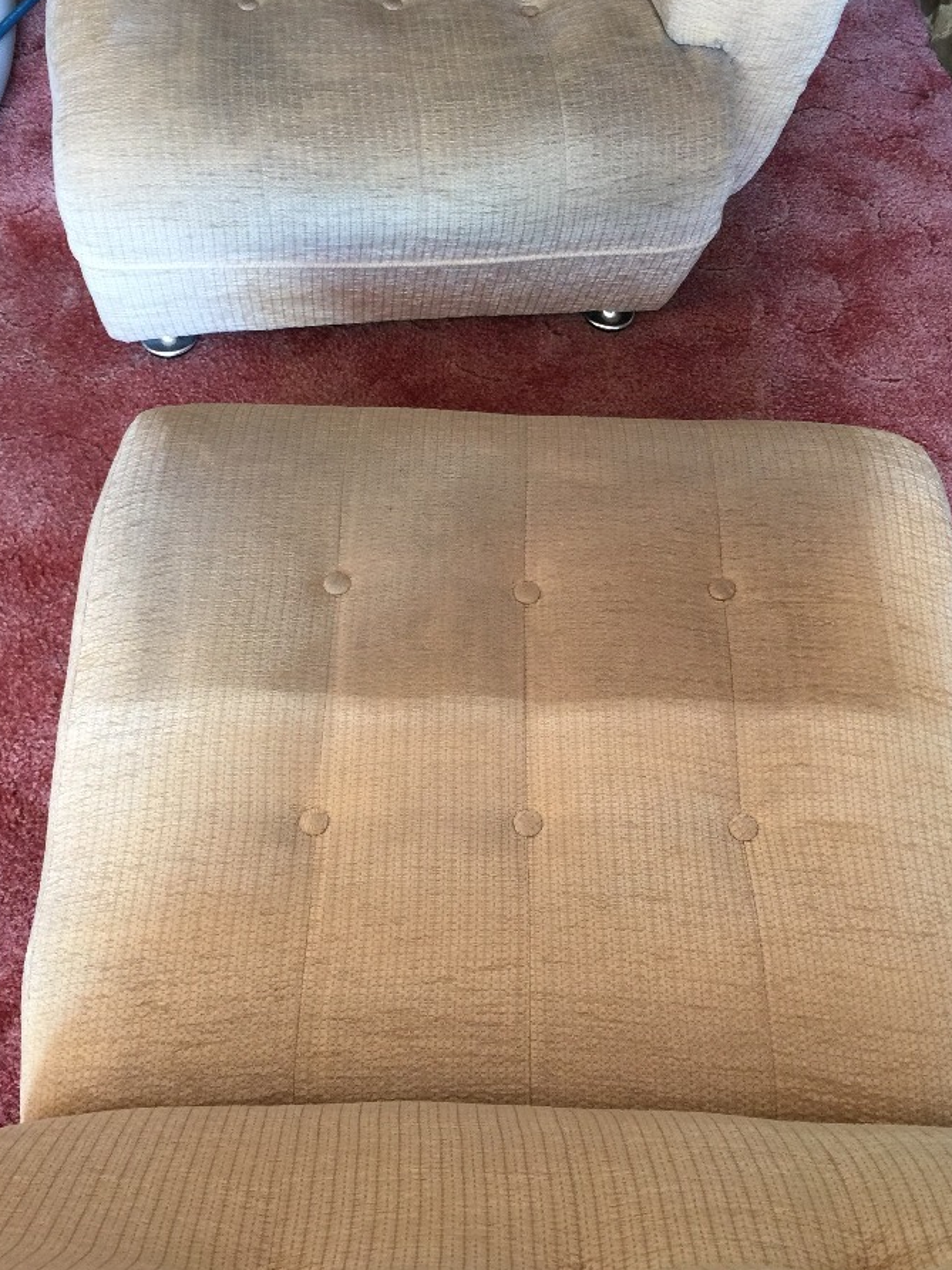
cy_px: 570
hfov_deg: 36.8
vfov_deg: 47.8
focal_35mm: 39
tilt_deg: -55.0
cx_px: 508
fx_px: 1430
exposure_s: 1/15
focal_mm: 4.15
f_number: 2.2
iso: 40
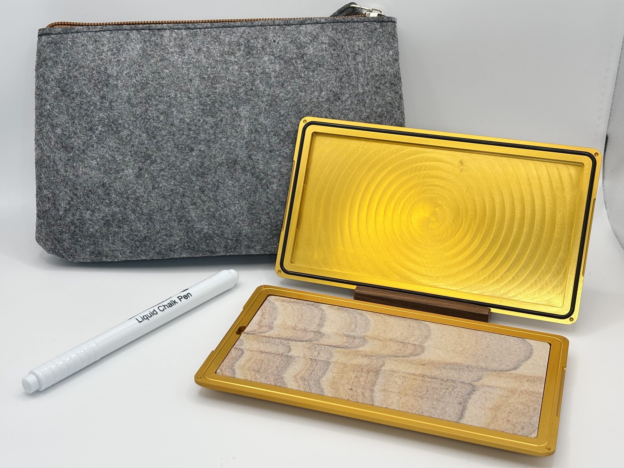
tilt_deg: -28.0
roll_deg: -0.6
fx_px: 937
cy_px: 234
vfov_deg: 28.0
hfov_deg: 36.8
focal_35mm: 52
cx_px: 312
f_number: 1.6
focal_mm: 5.96
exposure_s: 1/275
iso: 32
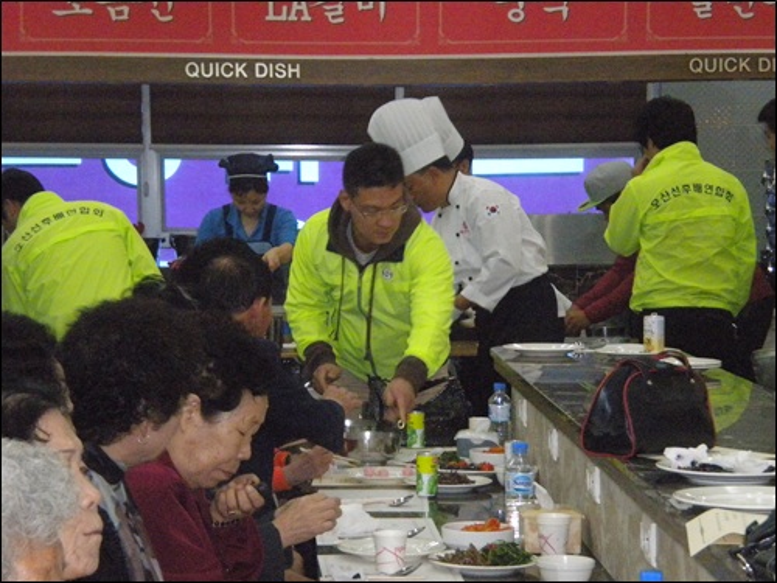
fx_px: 2357
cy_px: 292
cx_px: 388
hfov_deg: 18.7
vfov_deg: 14.1
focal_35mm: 105
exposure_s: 1/60
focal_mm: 18.9
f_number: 5.9
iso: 800
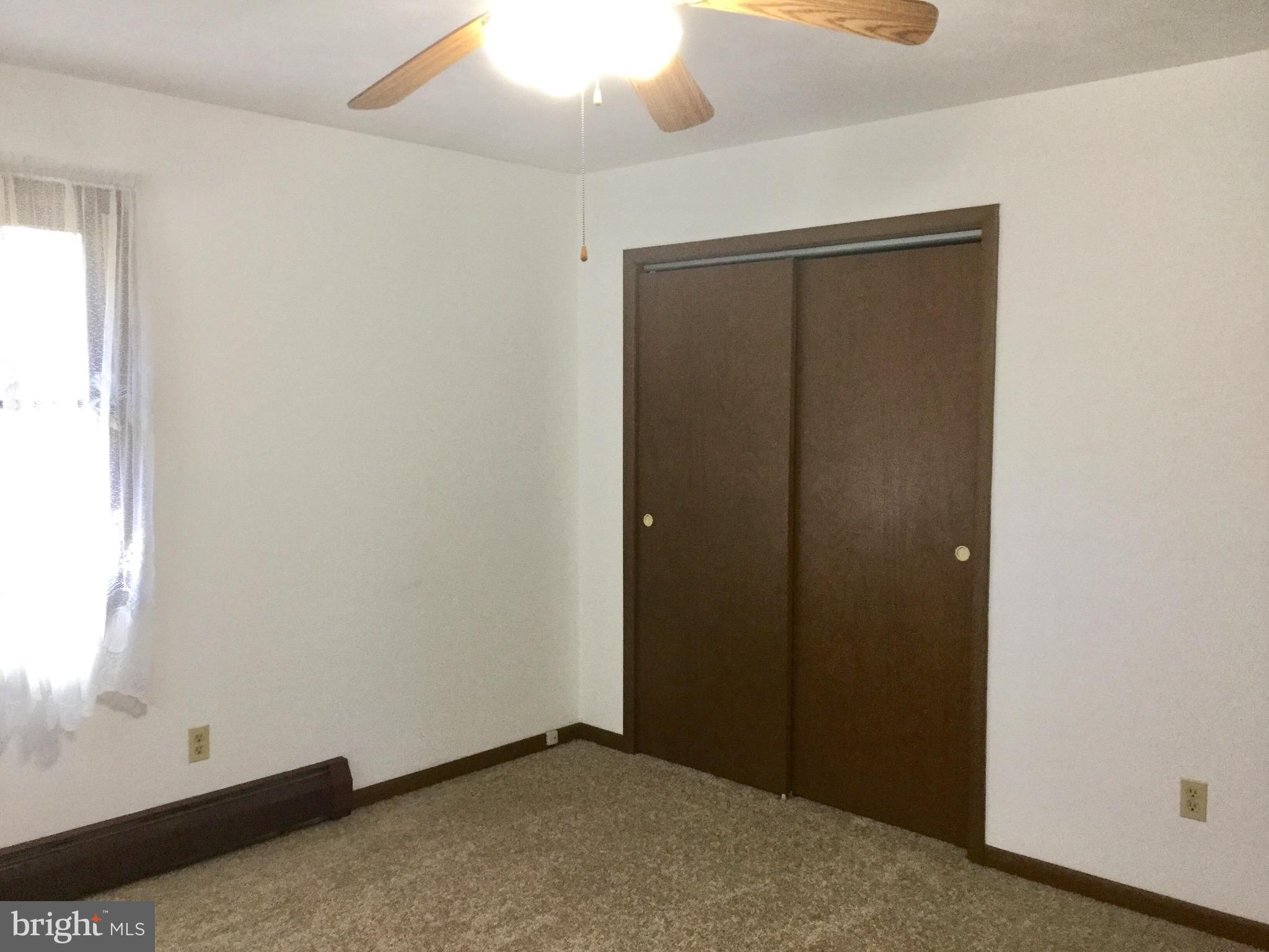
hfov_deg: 58.4
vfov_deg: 45.4
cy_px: 476
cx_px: 634
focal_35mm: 31
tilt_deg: -3.6
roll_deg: +0.5
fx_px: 1136
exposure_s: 1/30
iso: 125
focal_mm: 3.3
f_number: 2.4
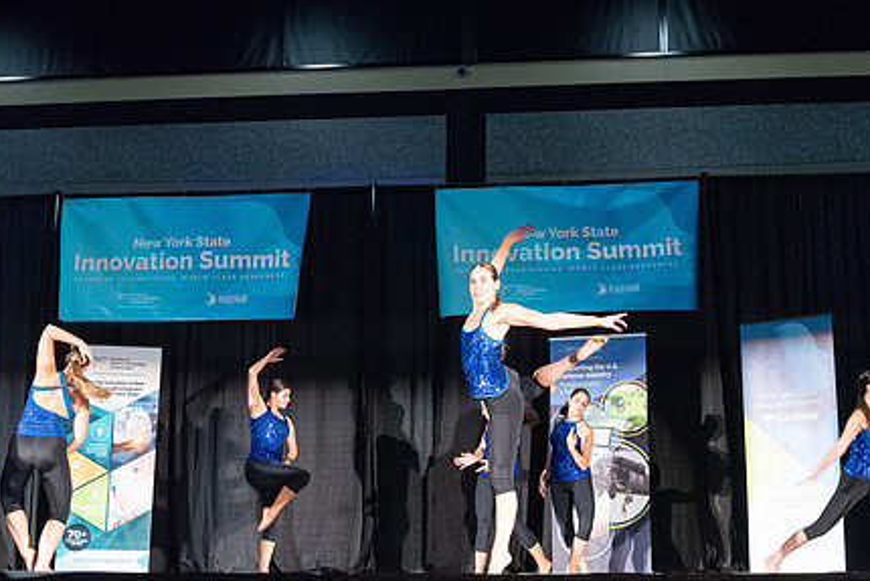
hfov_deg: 36.8
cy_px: 295
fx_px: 1305
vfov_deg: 25.1
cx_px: 465
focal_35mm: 54
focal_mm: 40
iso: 4000
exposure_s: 1/200
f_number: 4.2
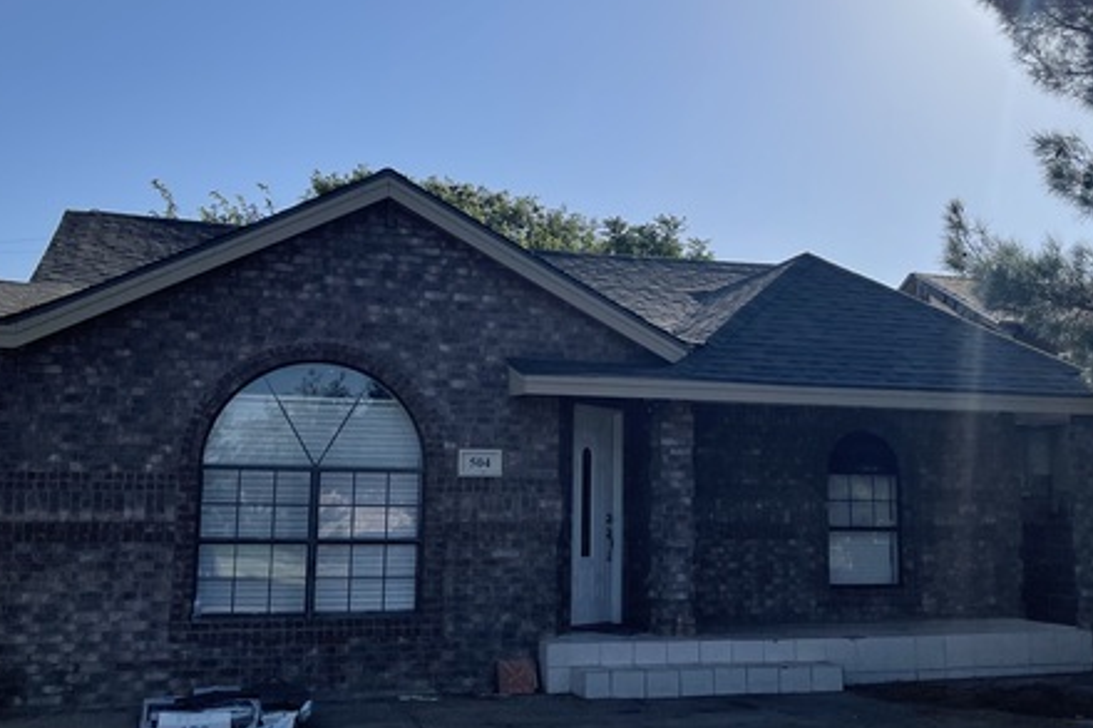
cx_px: 592
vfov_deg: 32.6
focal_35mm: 41
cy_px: 343
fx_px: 1244
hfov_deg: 47.4
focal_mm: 5.1
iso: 32
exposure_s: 1/7937
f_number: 1.6
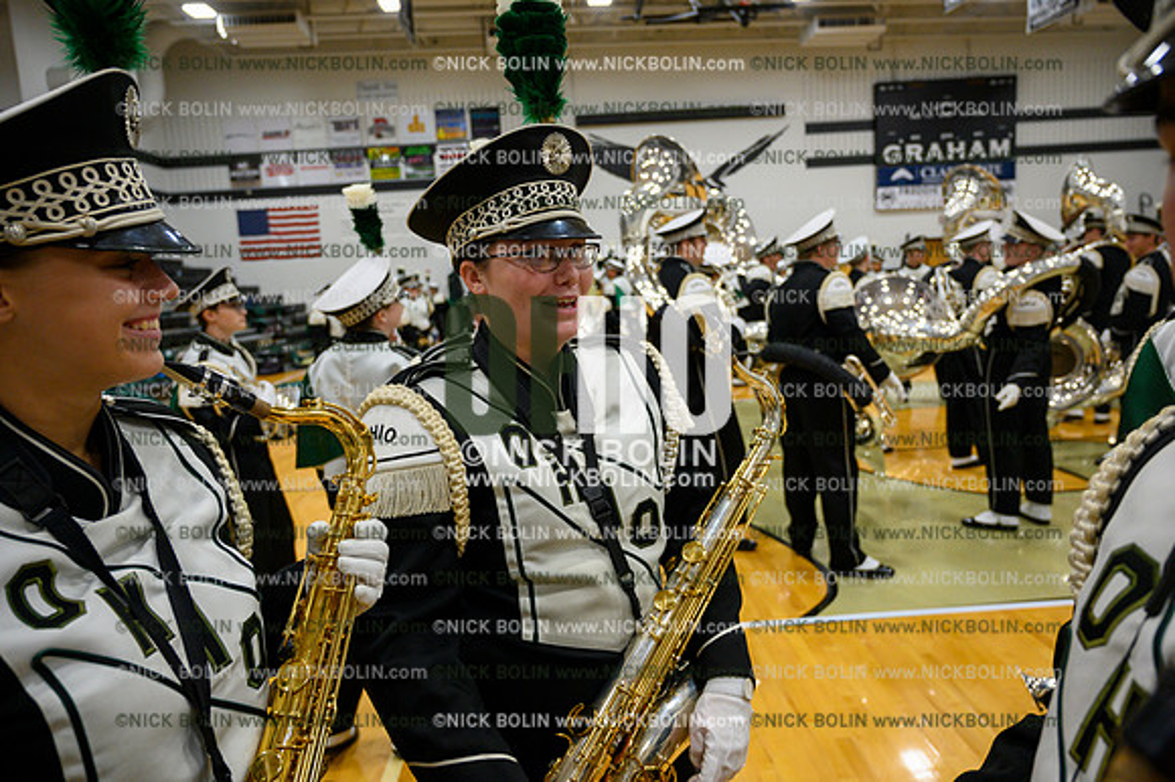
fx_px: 799
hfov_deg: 72.6
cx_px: 588
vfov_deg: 52.1
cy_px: 391
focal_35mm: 24
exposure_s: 1/250
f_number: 4
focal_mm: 24.5
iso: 1250
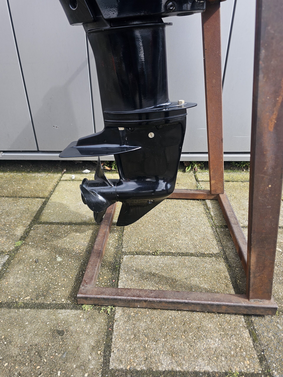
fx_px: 251
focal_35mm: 23
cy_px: 188
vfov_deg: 73.9
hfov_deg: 58.9
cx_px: 142
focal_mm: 6.3
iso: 10
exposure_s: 1/227
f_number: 1.7
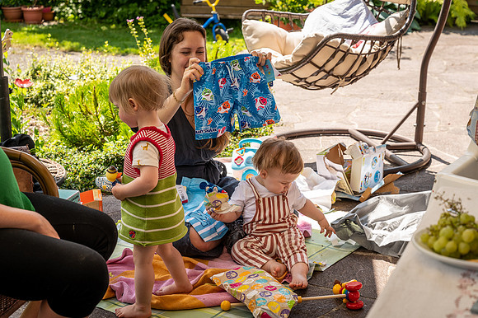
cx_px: 239
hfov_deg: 28.9
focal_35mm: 70
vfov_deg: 19.4
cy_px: 159
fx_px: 929
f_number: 5.6
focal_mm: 70
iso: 250
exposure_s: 1/500
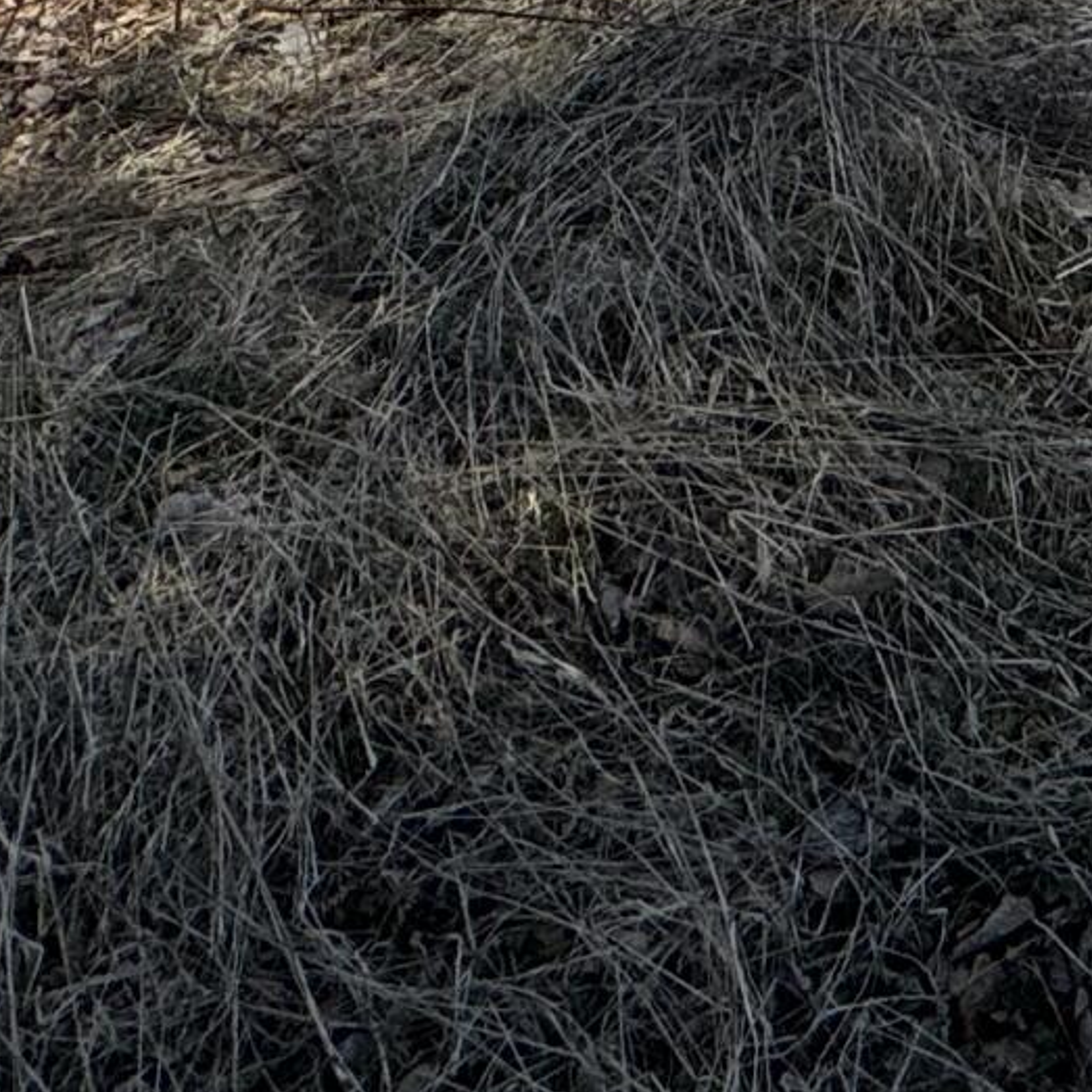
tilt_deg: -3.1
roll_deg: +0.4
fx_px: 2534
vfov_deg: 16.7
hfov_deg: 20.6
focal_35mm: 71
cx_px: 1664
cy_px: -1219
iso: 50
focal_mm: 2.22
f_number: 2.2
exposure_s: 1/1477
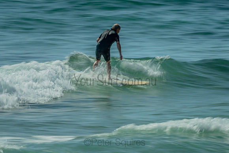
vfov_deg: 2.2
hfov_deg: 3.4
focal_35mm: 613
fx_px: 3900
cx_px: 89
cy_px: 61
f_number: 5.6
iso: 64
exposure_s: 1/20
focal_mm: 500
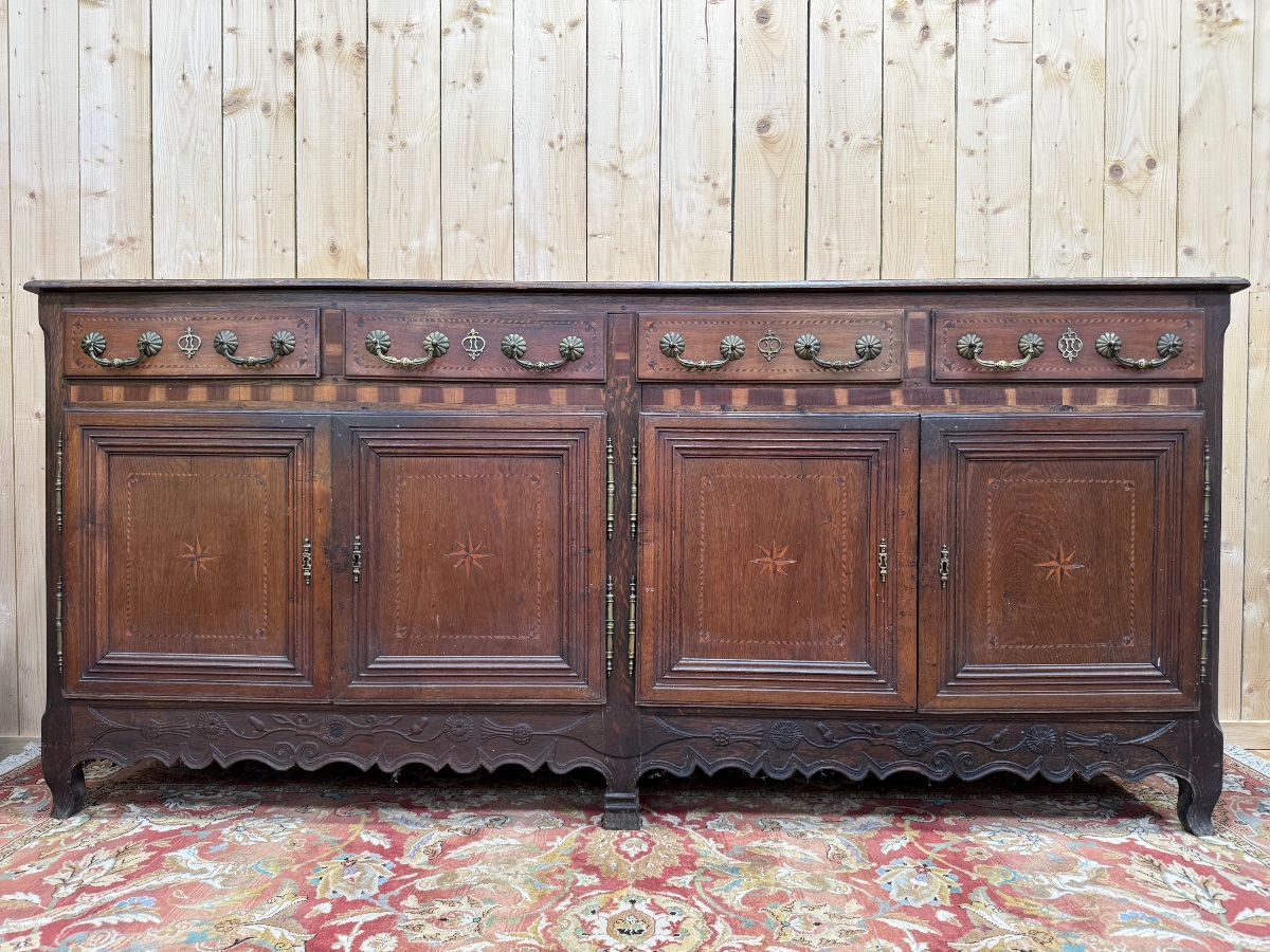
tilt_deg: -1.0
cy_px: 476
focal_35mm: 24
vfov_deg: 56.8
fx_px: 881
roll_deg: -0.3
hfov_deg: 71.6
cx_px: 635
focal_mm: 6.76
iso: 160
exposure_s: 1/50
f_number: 1.78
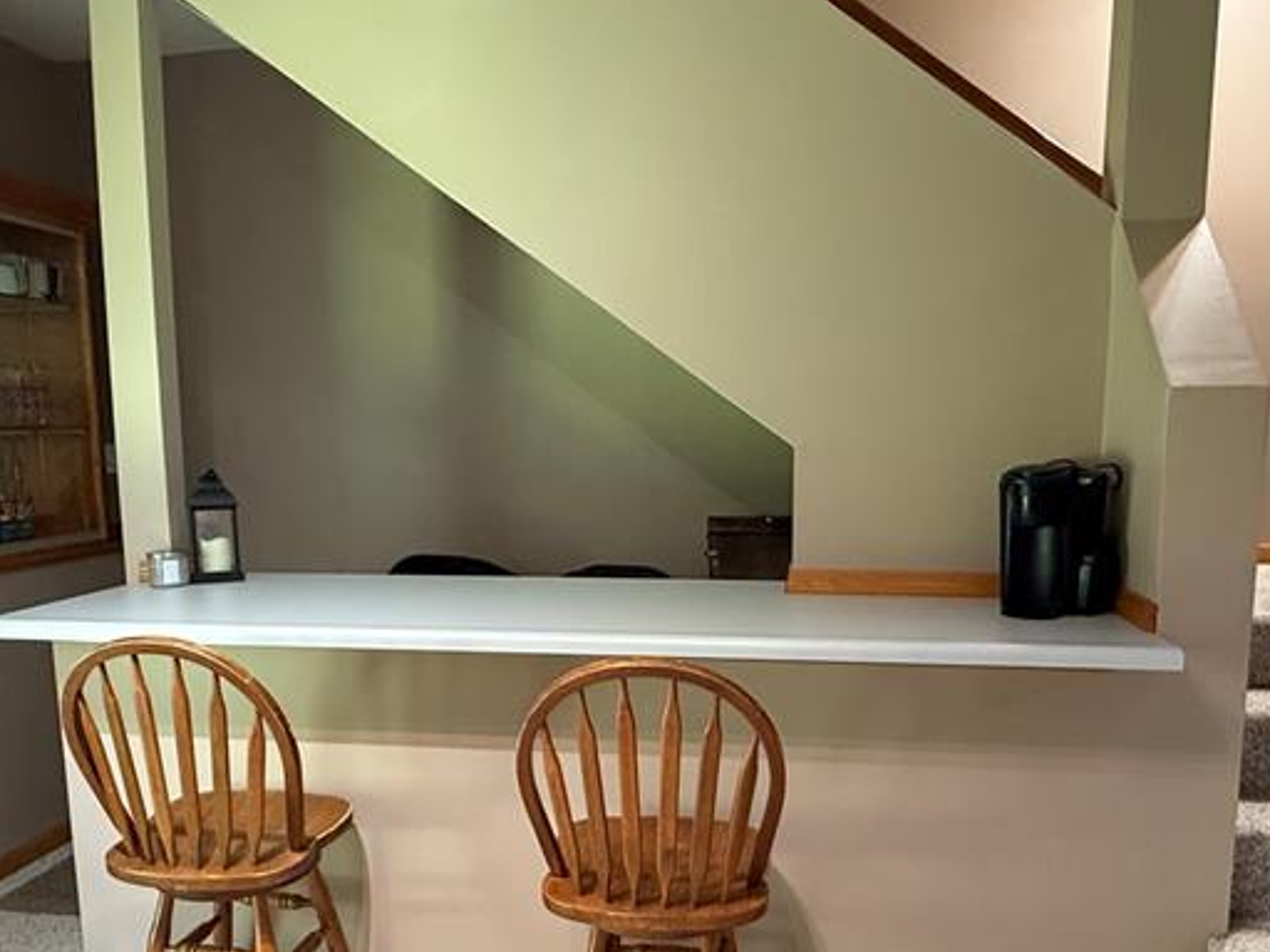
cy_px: 575
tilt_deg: -8.2
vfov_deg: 49.4
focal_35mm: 28
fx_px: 1027
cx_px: 630
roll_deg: +1.2
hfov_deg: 63.4
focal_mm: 2.22
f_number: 2.2
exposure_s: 1/60
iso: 640
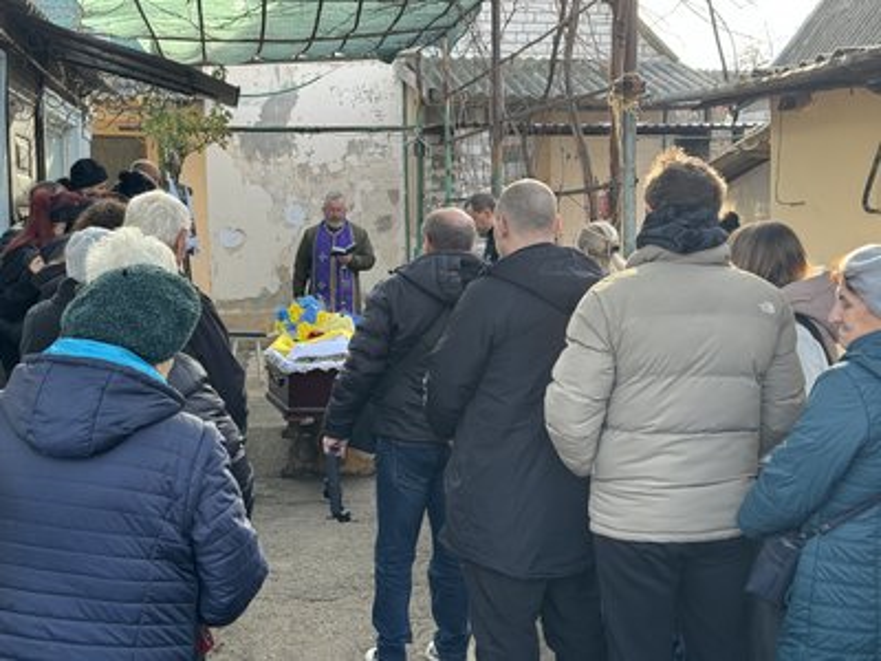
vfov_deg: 30.3
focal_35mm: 48
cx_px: 440
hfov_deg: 39.7
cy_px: 330
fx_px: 1222
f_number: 1.78
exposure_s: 1/269
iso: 64
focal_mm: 6.86
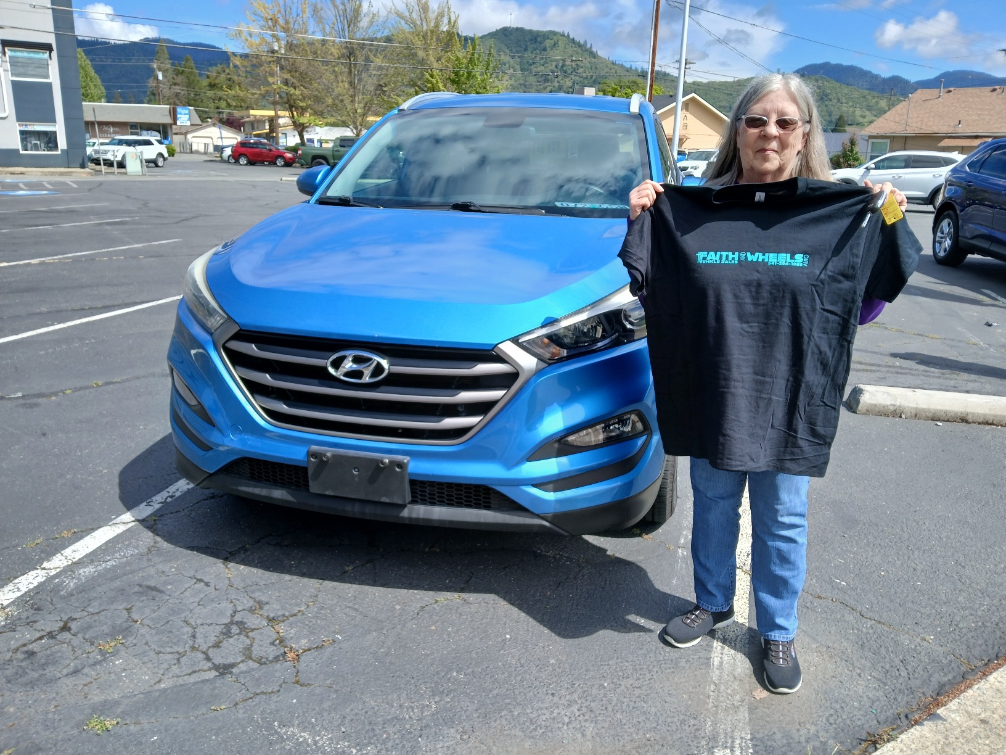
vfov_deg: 53.1
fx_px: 756
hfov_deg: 67.3
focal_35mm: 26
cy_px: 378
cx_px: 503
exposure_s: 1/333
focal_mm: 3.98
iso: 20
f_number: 1.8
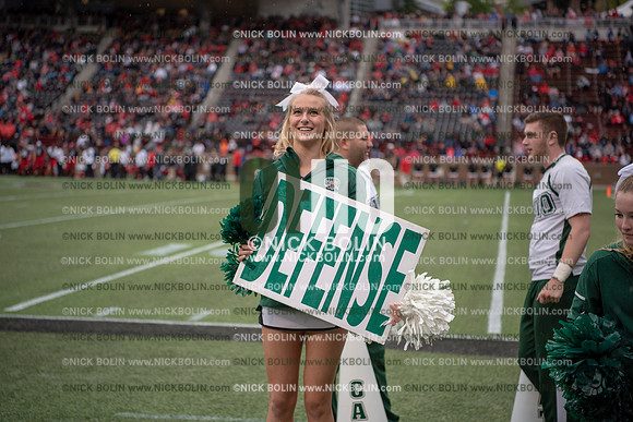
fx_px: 1231
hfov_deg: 28.8
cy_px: 211
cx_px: 316
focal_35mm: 70
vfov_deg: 19.5
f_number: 2.8
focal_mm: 70
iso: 250
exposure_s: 1/1000
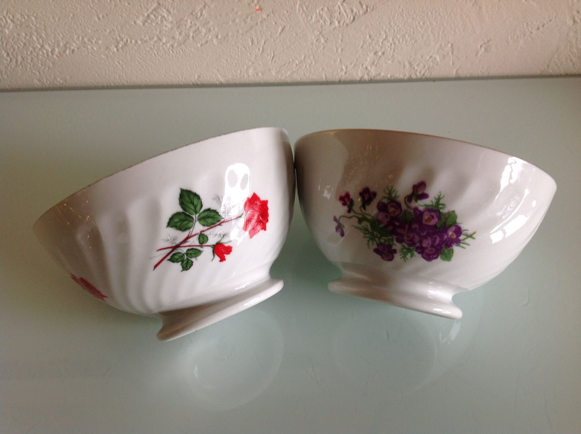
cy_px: 217
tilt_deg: -53.3
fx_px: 587
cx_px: 290
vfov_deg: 40.6
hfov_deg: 52.7
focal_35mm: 35
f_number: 2.4
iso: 50
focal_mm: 4.28
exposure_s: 1/30
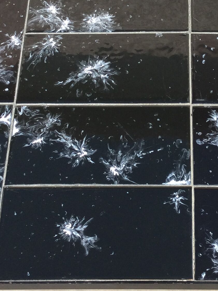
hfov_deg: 16.3
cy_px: 60
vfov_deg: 21.5
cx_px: 180
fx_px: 756
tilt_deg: -54.7
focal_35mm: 90
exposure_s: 1/424
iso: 25
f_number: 2.4
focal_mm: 3.3
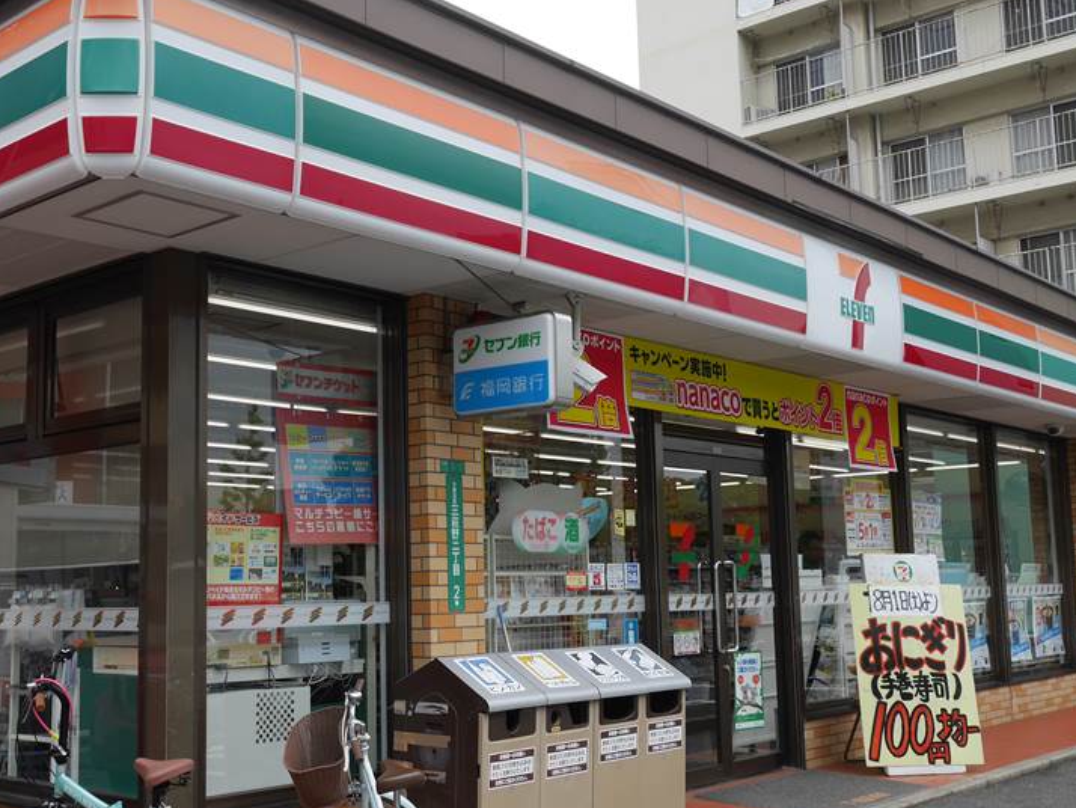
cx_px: 445
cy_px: 422
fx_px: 1337
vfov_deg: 33.6
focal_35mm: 43
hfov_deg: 43.7
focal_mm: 15
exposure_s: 1/250
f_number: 6.3
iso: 200
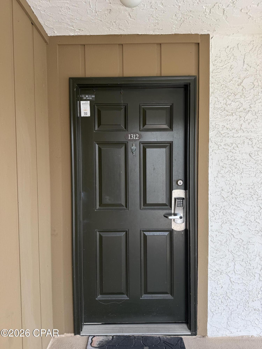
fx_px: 242
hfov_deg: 56.8
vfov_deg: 71.6
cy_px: 174
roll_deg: -1.9
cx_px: 131
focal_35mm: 24
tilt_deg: -4.3
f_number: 1.78
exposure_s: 1/275
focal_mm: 6.76
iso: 80
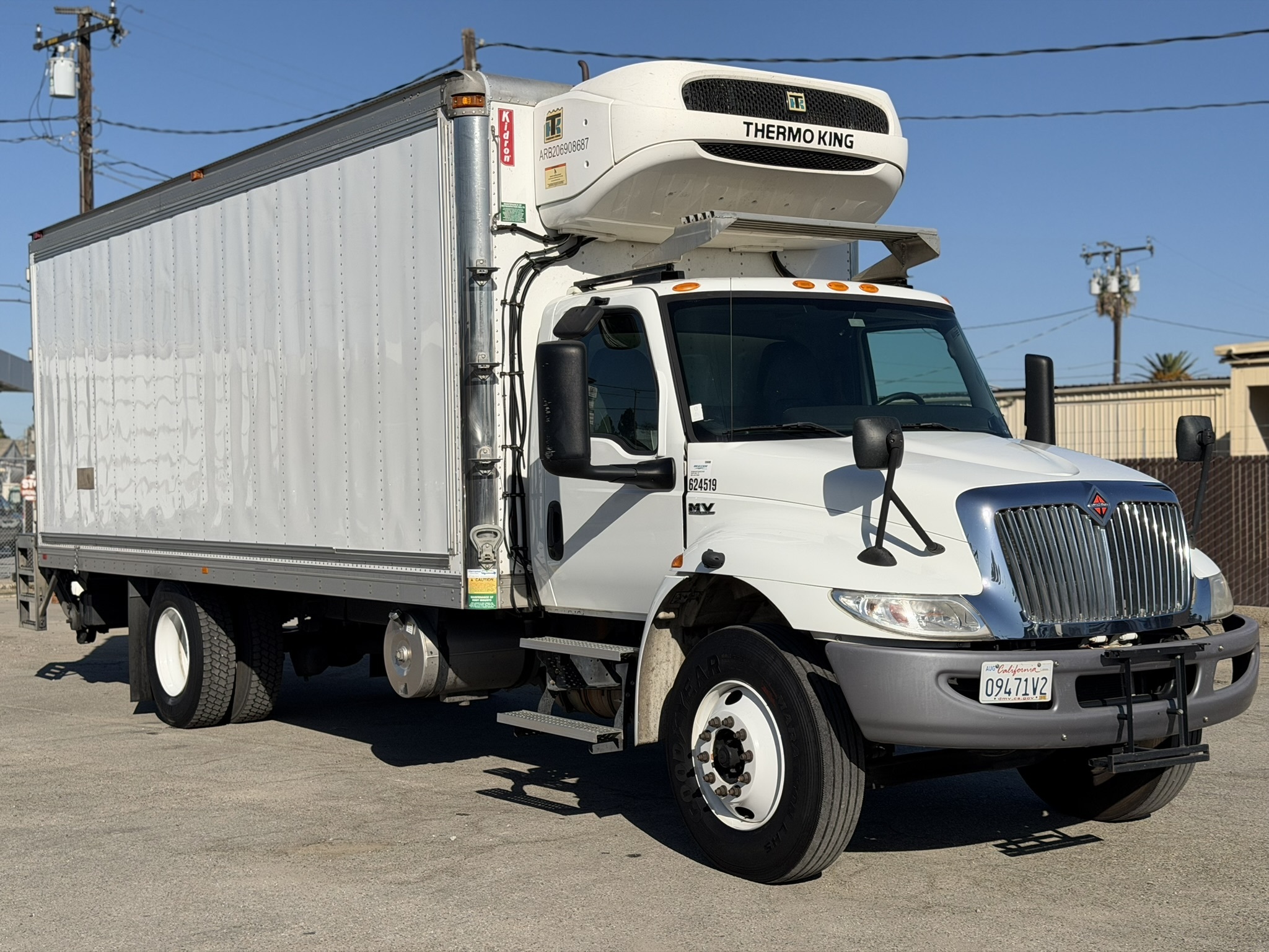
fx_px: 1760
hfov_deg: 39.7
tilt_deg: +0.1
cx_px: 634
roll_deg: -0.2
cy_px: 476
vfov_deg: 30.3
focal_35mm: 48
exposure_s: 1/8772
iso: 80
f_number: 1.78
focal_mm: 6.76
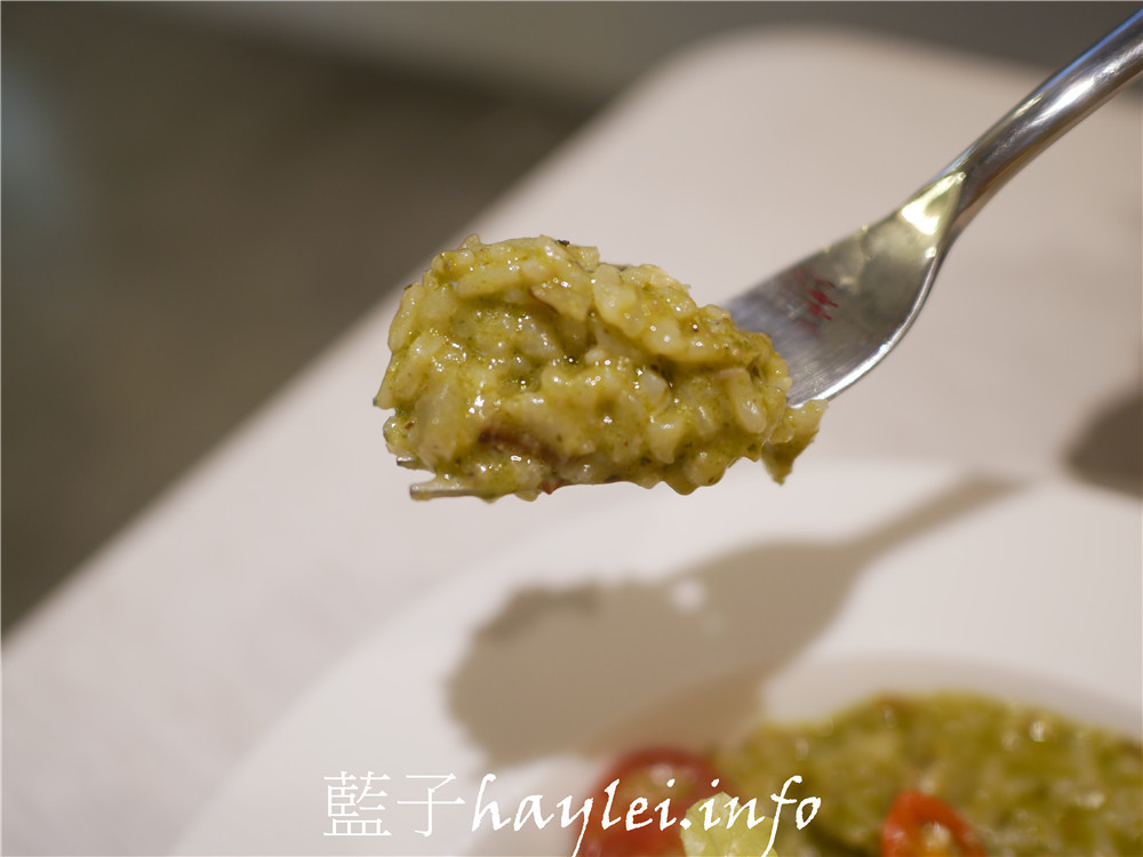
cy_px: 428
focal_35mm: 30
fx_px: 991
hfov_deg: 60.0
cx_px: 572
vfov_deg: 46.8
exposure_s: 1/80
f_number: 1.7
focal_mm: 15
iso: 200
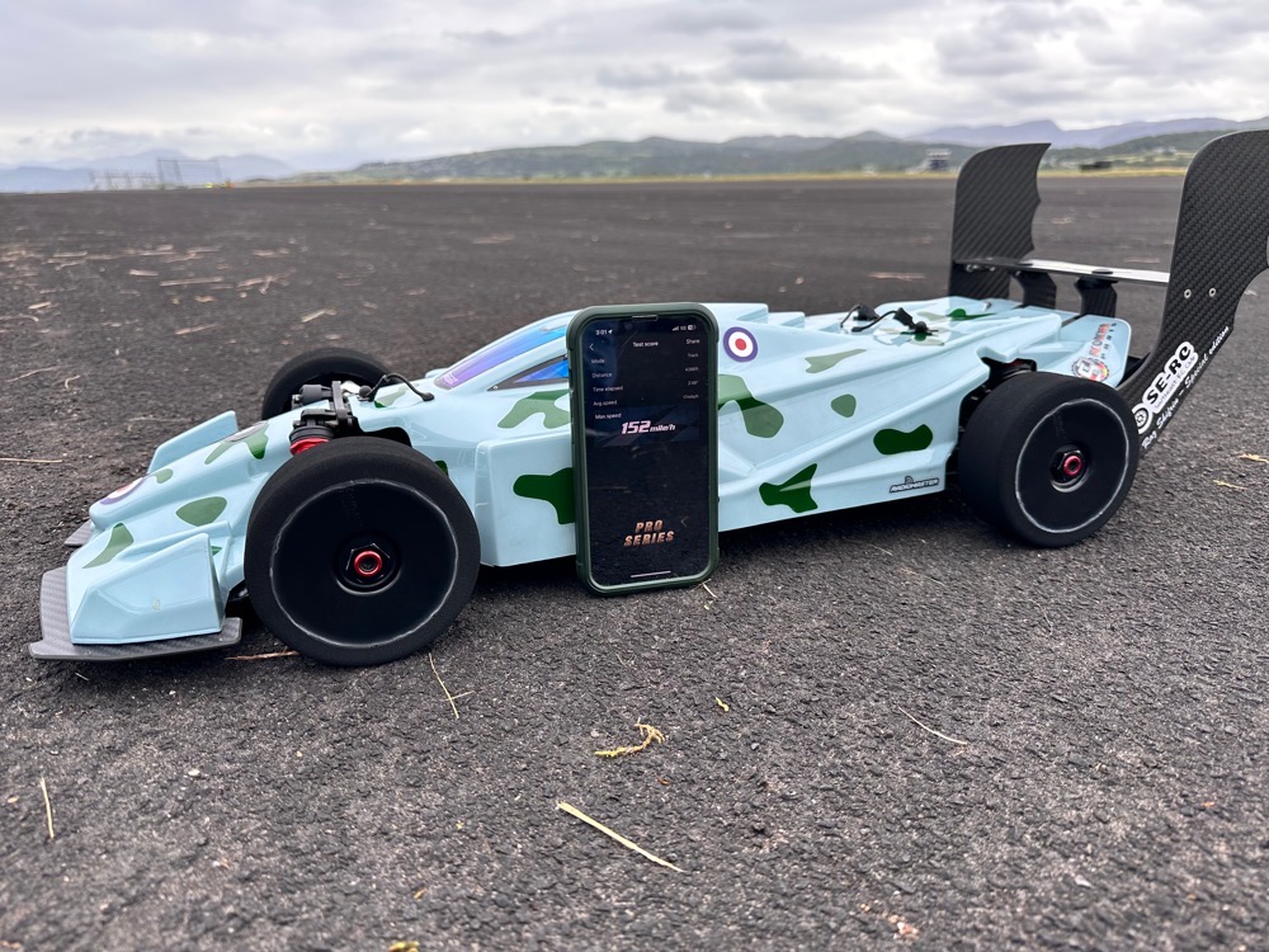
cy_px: 476
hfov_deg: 71.6
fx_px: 880
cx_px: 634
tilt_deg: -18.3
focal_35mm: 24
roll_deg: +0.7
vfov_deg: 56.8
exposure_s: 1/740
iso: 80
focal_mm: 6.86
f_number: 1.78
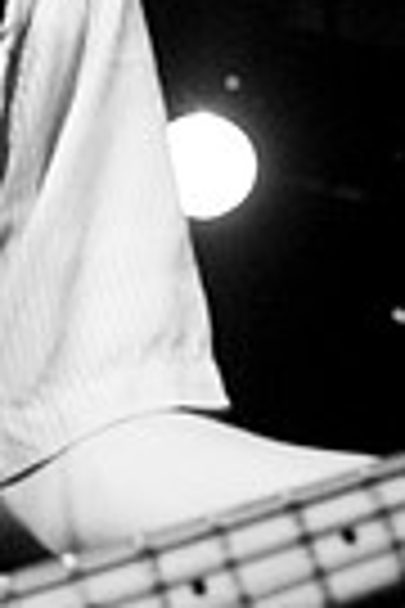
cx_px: -47
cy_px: 50
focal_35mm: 175
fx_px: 2947
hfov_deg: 7.8
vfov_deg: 11.7
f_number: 2.8
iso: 800
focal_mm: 35
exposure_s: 1/80
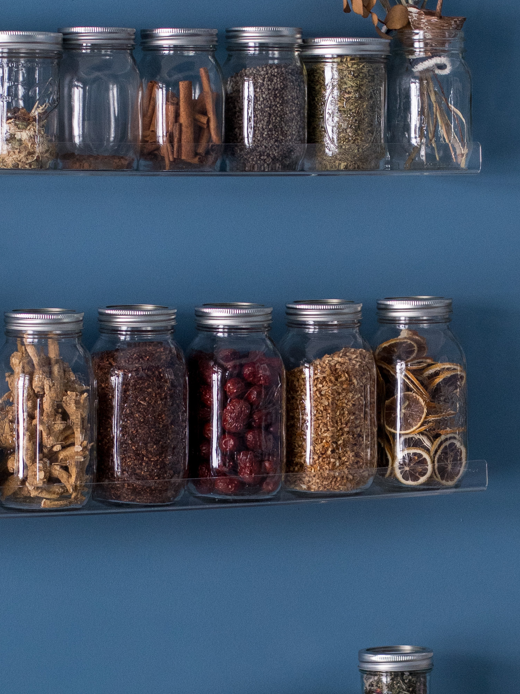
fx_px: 4127
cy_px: 363
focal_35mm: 206
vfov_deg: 9.6
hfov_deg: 7.2
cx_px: 427
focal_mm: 50
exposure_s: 1/100
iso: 500
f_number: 2.8
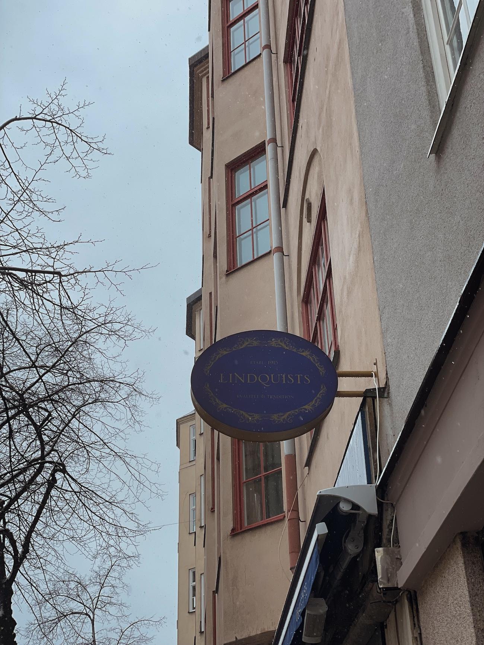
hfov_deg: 28.0
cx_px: 242
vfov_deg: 36.8
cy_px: 322
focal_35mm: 52
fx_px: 969
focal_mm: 6
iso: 32
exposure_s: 1/421
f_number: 2
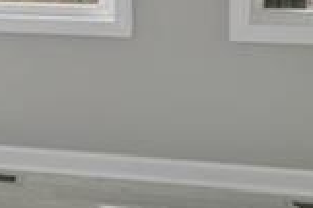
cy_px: -96
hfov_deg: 16.2
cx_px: -241
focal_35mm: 108
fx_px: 938
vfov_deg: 12.1
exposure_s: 1/60
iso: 800
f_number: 9
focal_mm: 16
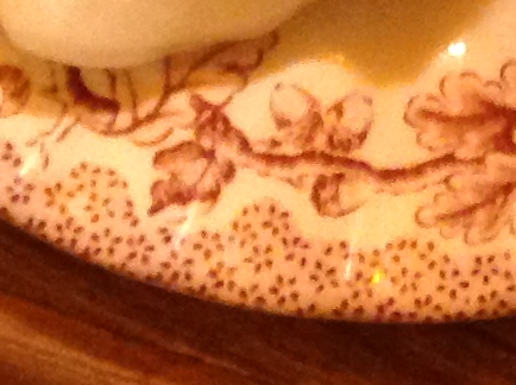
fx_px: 3110
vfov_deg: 6.6
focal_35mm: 209
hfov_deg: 9.4
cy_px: -658
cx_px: 602
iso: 400
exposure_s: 1/15
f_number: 2.4
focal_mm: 4.28
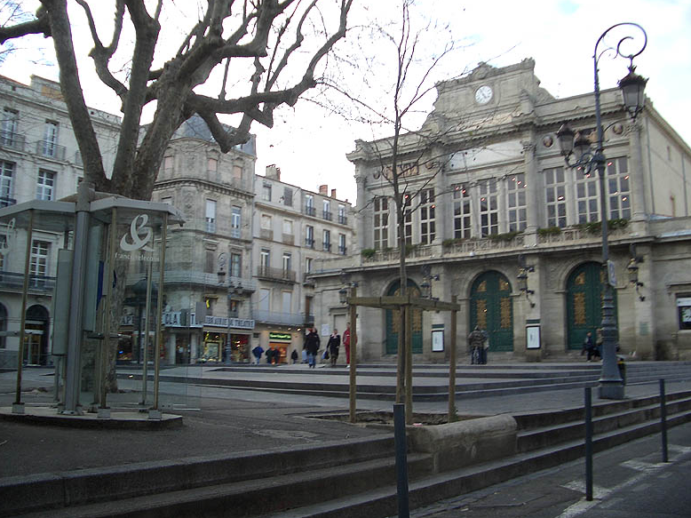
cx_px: 352
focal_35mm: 36
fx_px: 718
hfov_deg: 51.4
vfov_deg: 39.6
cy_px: 263
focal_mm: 5.8
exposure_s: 1/125
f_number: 2.6
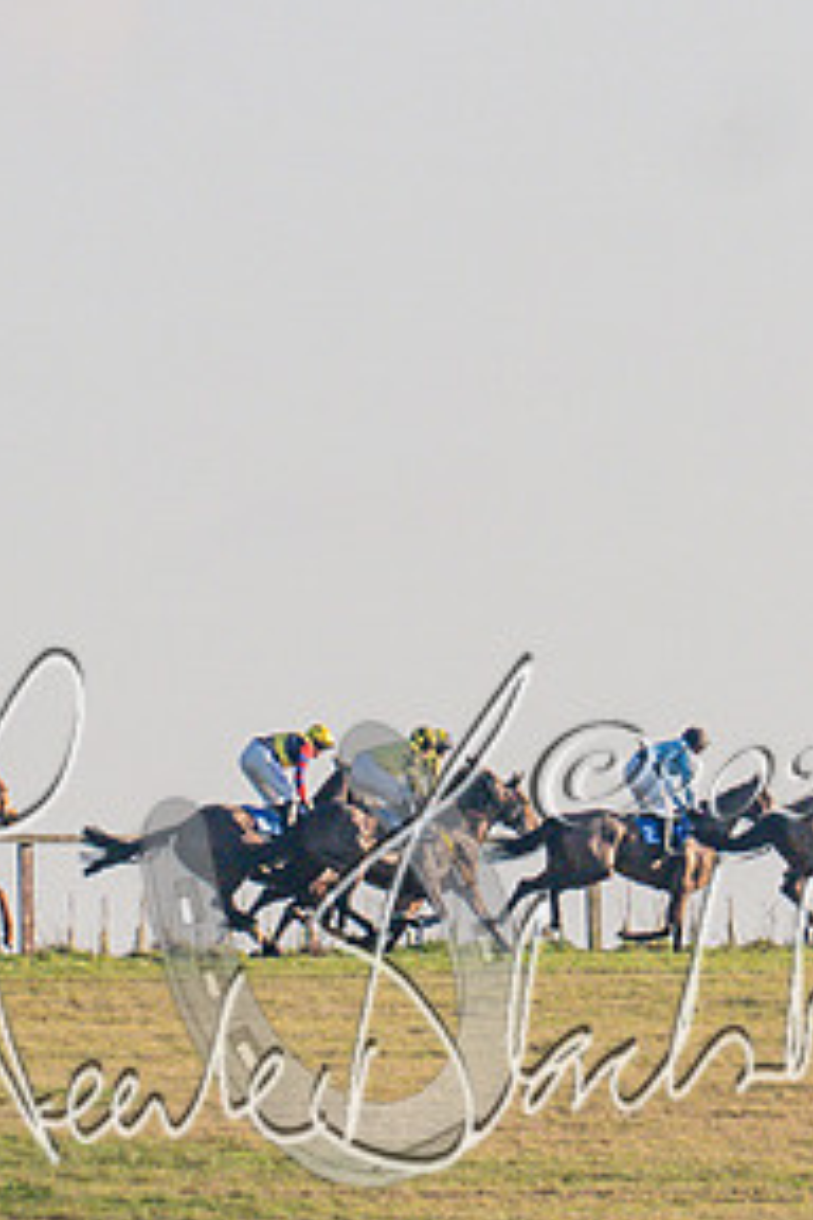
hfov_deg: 0.8
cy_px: 336
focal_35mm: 1751
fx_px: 59310
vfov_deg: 1.2
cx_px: 452
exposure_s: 1/3200
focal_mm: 400
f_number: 5
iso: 400
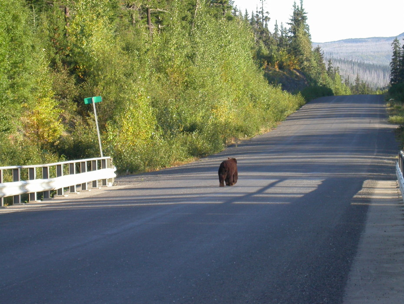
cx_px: 202
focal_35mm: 154
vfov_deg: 9.6
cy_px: 152
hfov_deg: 12.8
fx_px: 1798
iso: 100
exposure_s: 1/128
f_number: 5.1
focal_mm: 32
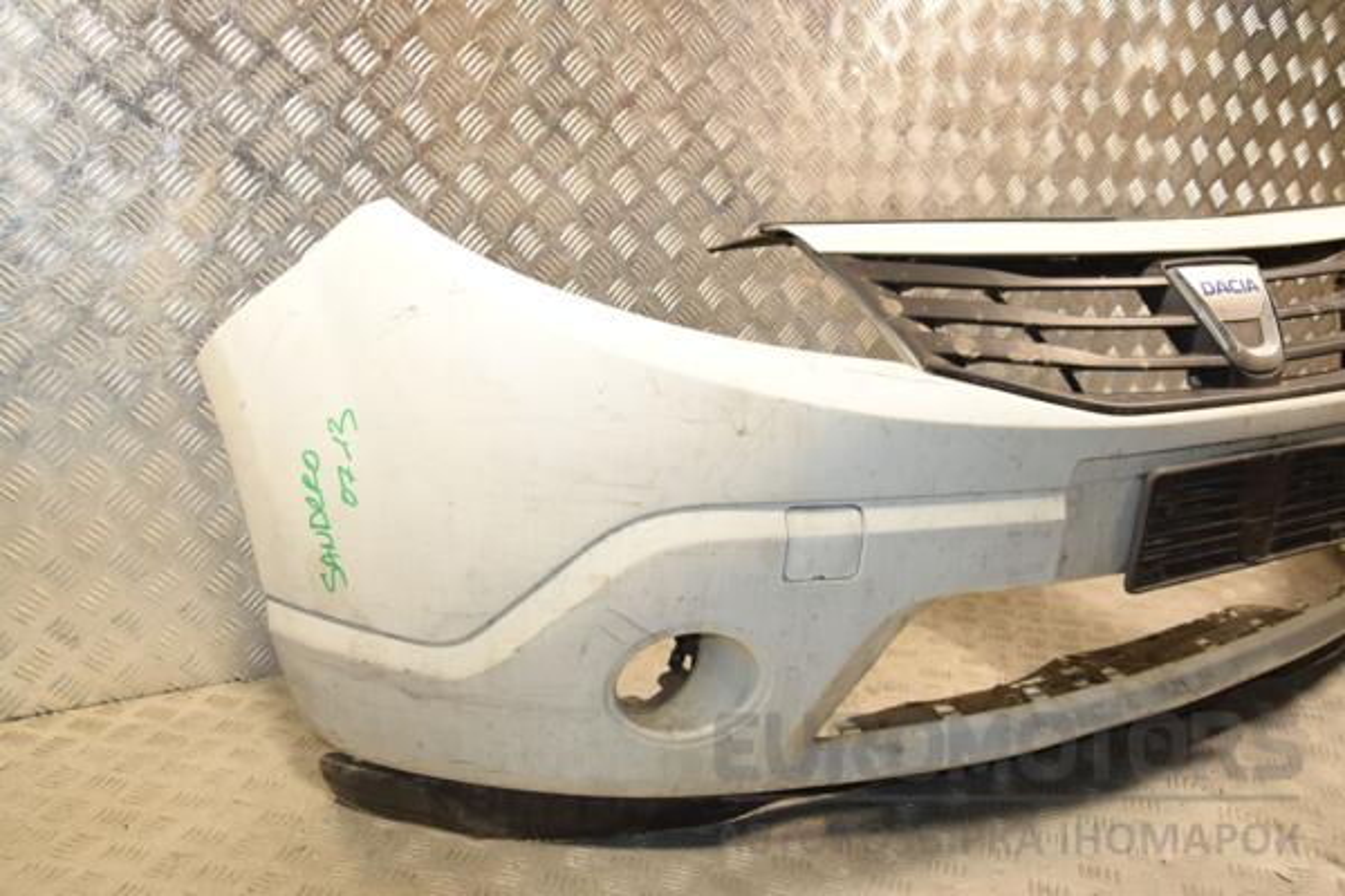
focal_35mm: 36
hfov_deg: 53.1
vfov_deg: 36.9
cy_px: 448
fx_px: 1345
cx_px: 672
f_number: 7.1
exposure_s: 1/200
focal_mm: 24
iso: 800
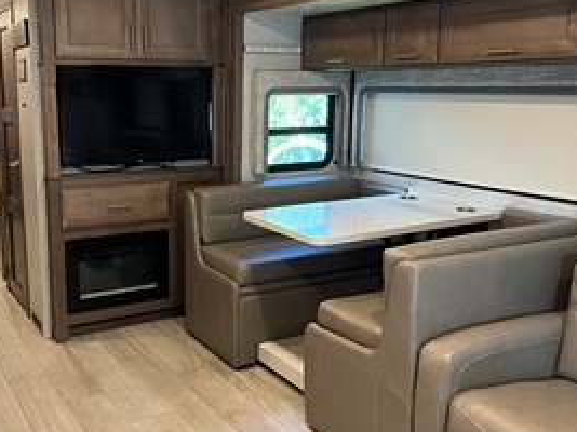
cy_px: 194
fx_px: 650
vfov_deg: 36.8
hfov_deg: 47.4
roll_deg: +0.8
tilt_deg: -10.9
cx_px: 212
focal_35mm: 39
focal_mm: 5.1
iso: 250
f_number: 1.6
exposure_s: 1/60
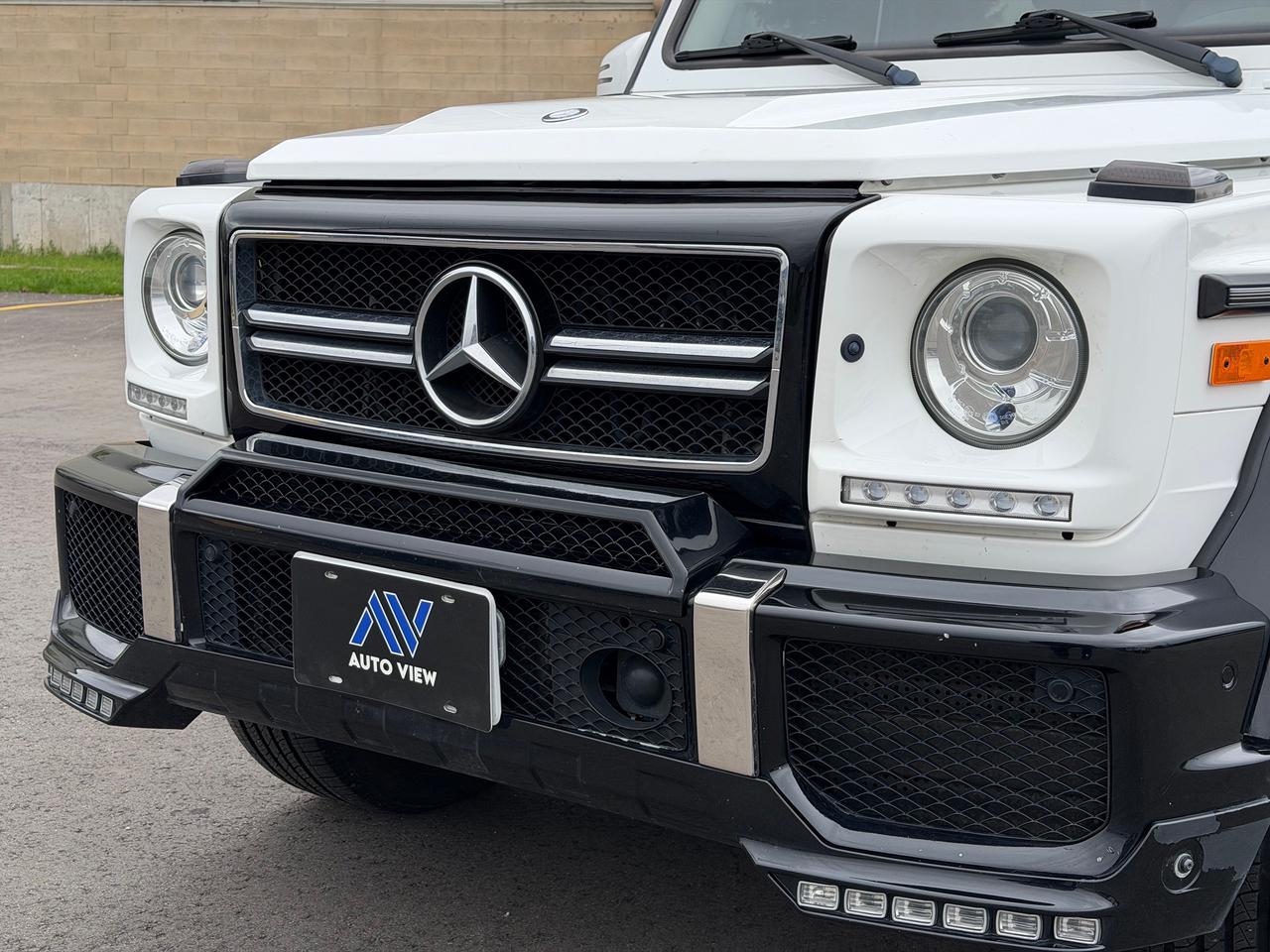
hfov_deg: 39.7
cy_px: 476
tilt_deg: -7.1
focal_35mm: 48
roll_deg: -0.5
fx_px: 1761
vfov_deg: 30.3
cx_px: 635
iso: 64
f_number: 1.78
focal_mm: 6.76
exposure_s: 1/1116
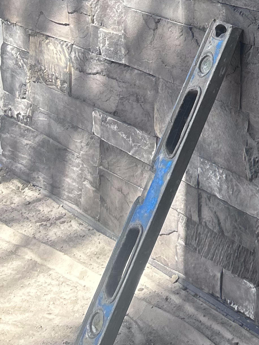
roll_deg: -0.5
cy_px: -105
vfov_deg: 20.7
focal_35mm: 86
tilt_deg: -3.7
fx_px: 858
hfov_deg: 15.6
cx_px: 410
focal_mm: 5.7
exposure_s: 1/521
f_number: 1.5
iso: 50
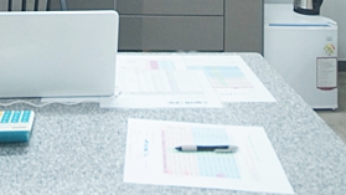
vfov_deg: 20.8
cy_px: -128
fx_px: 413
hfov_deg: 44.6
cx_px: 108
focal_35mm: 45
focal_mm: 10
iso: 800
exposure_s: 1/80
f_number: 4
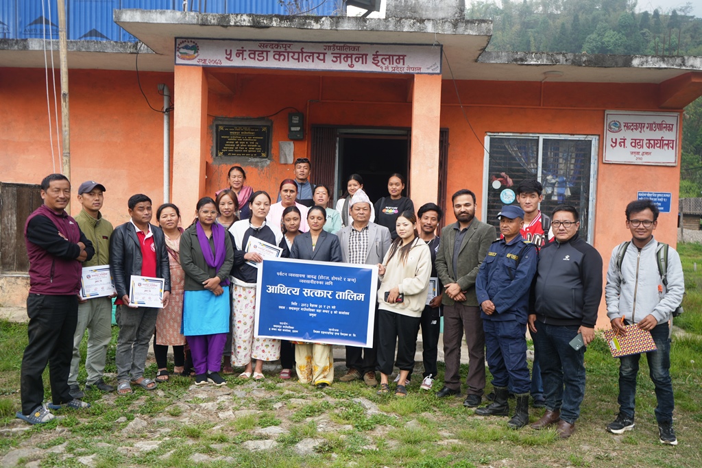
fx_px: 644
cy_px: 234
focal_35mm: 33
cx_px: 351
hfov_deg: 57.2
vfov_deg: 40.0
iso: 100
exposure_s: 1/160
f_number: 4
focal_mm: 33
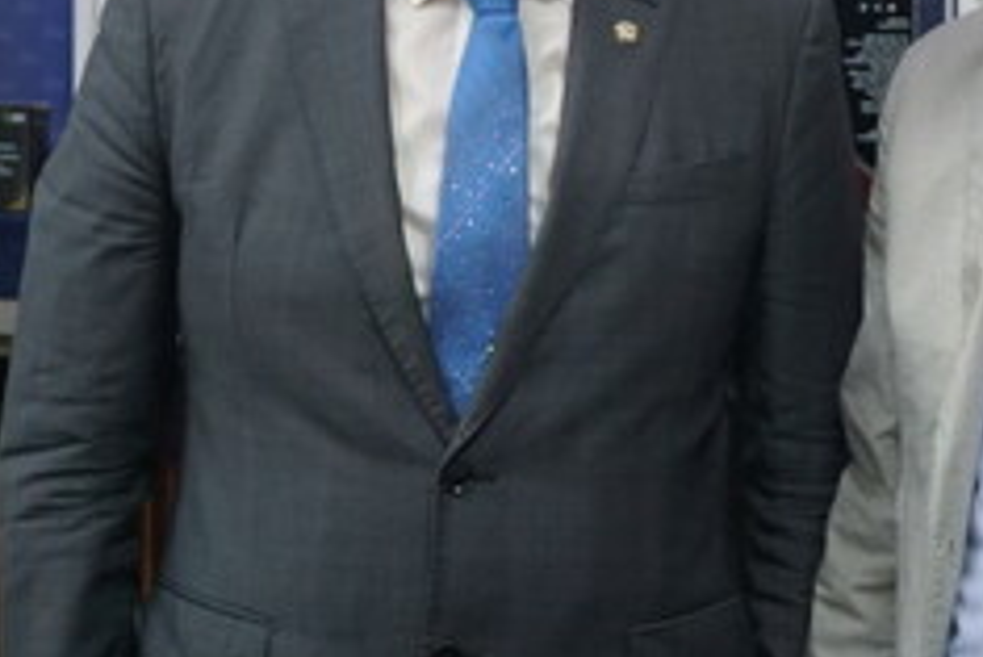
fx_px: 3040
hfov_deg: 18.1
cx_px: 845
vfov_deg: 12.1
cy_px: -65
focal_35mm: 111
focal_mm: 29
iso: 1250
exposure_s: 1/160
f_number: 4.5
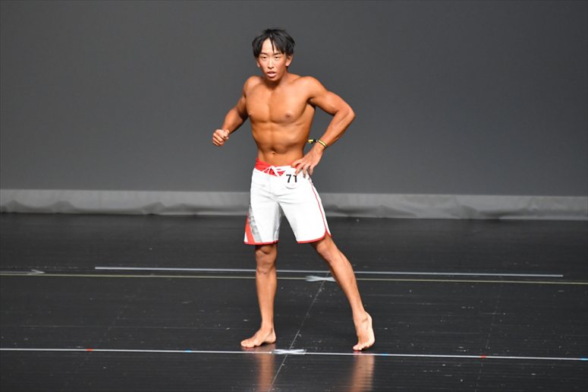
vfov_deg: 4.0
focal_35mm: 345
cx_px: 294
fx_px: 5632
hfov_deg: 6.0
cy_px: 196
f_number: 5.6
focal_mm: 230
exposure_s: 1/400
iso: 3200
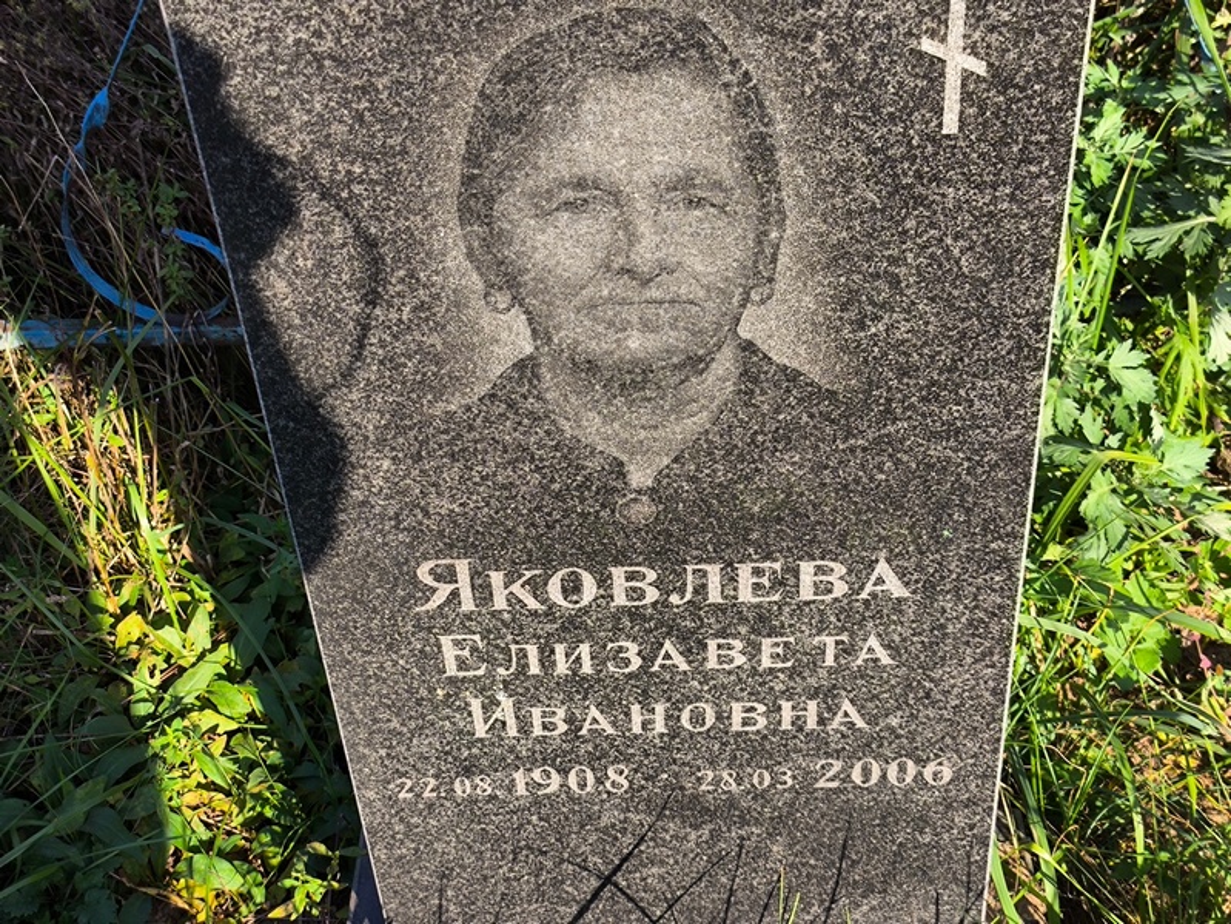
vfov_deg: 29.1
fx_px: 1779
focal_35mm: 50
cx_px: 616
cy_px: 462
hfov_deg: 38.2
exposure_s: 1/541
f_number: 1.7
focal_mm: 4.71
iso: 50
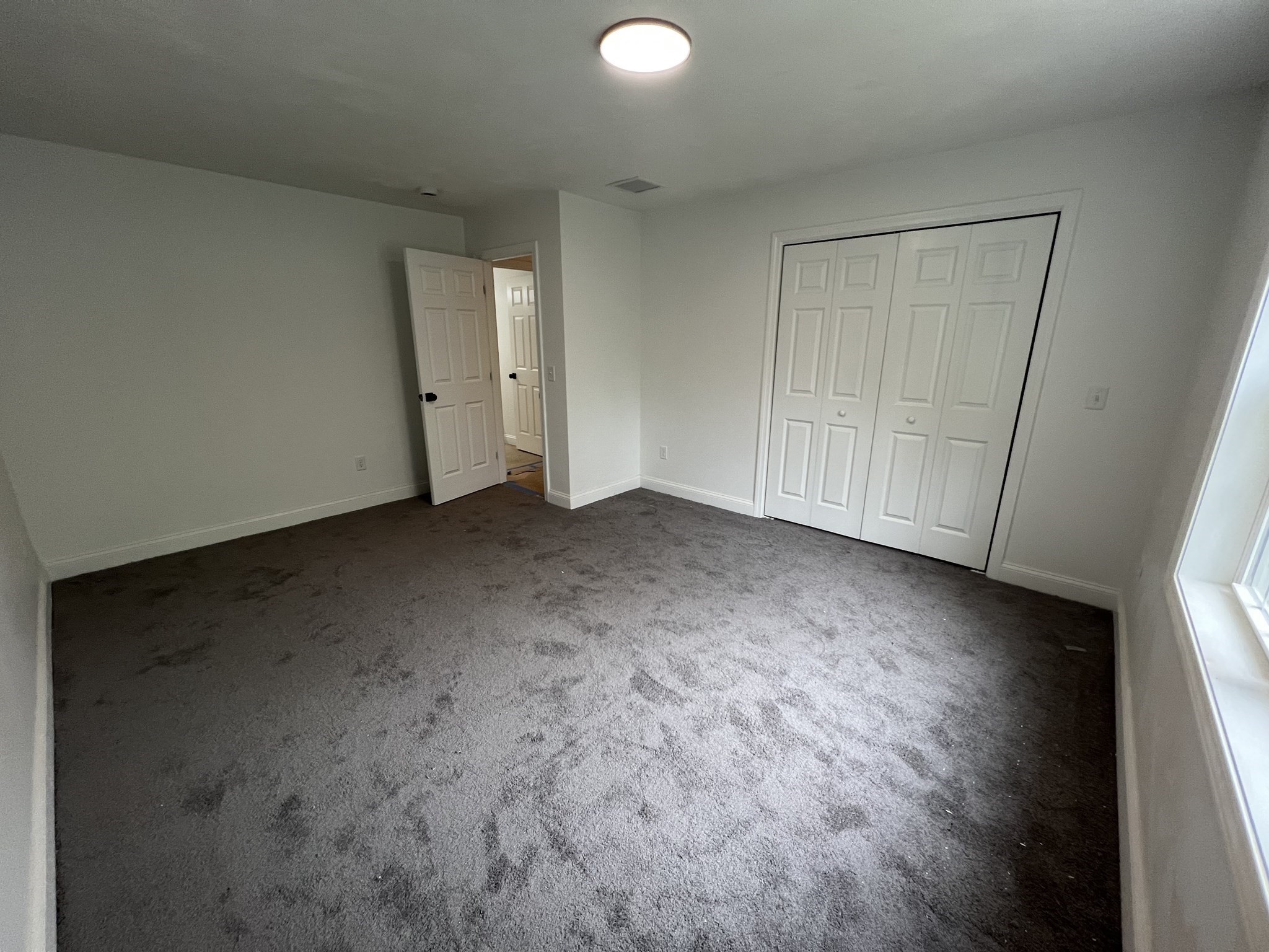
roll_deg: +0.4
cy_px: 476
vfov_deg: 89.9
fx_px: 477
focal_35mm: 13
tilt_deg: -15.6
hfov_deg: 106.2
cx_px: 634
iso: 200
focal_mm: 1.57
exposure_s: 1/120
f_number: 1.8
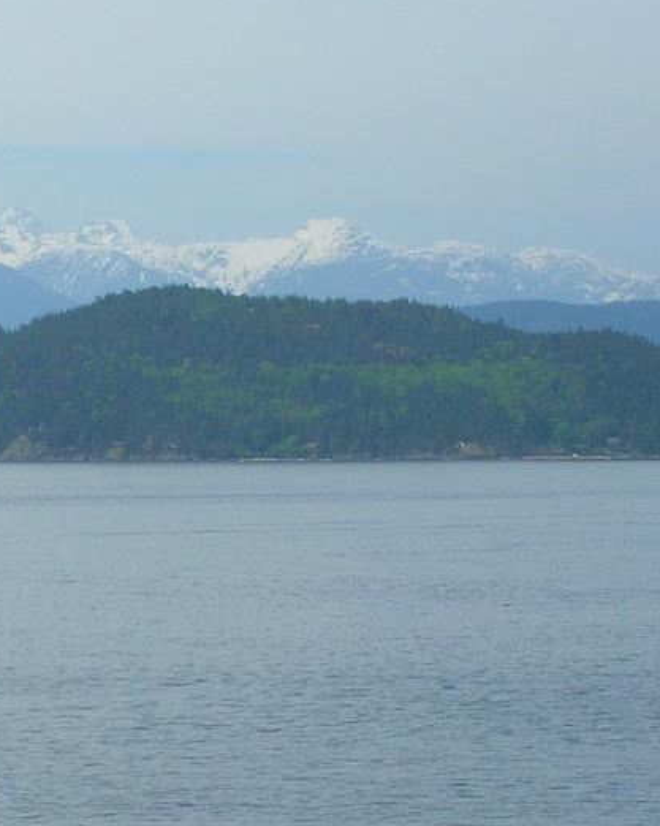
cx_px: -301
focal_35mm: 206
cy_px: 600
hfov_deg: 7.4
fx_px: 5034
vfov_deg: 9.4
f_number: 7.4
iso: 50
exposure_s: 1/210
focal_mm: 14.3
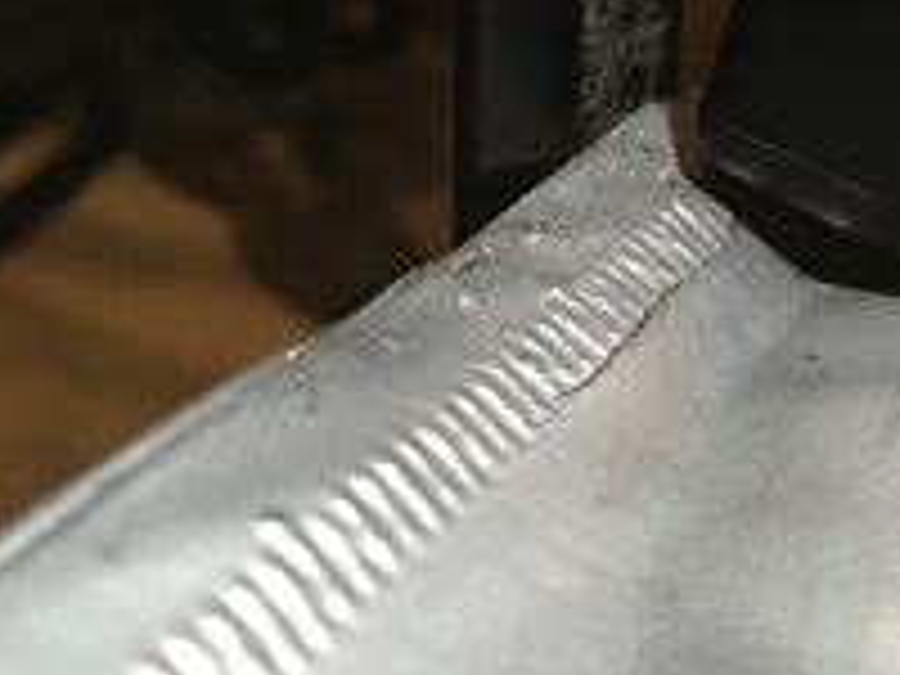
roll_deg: -20.4
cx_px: 860
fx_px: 1508
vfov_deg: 25.0
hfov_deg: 31.2
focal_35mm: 58
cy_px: 202
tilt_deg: -23.0
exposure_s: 1/15
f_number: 2.2
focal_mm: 4.15
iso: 250
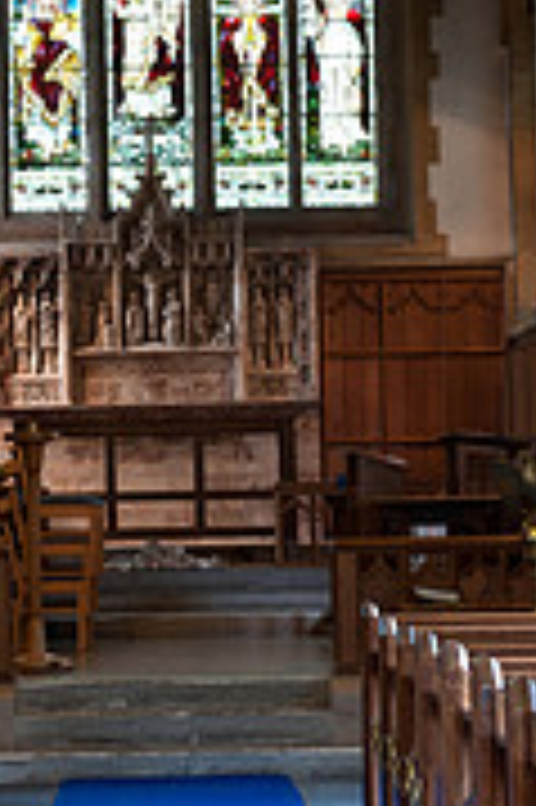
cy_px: 216
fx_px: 3490
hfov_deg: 8.8
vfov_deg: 13.1
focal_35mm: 156
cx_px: 128
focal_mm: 62
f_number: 13
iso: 1000
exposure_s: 1/13
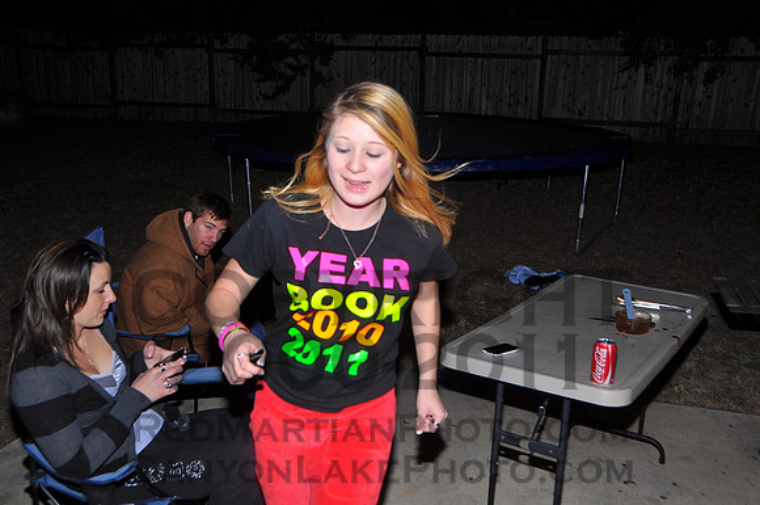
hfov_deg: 53.2
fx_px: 759
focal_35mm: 36
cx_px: 380
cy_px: 252
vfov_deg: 36.8
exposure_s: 1/60
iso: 200
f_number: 5.6
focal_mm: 24
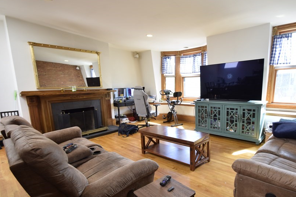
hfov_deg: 86.4
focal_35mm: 19
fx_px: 156
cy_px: 114
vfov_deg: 64.2
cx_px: 168
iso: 400
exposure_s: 1/25
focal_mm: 10
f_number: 7.1
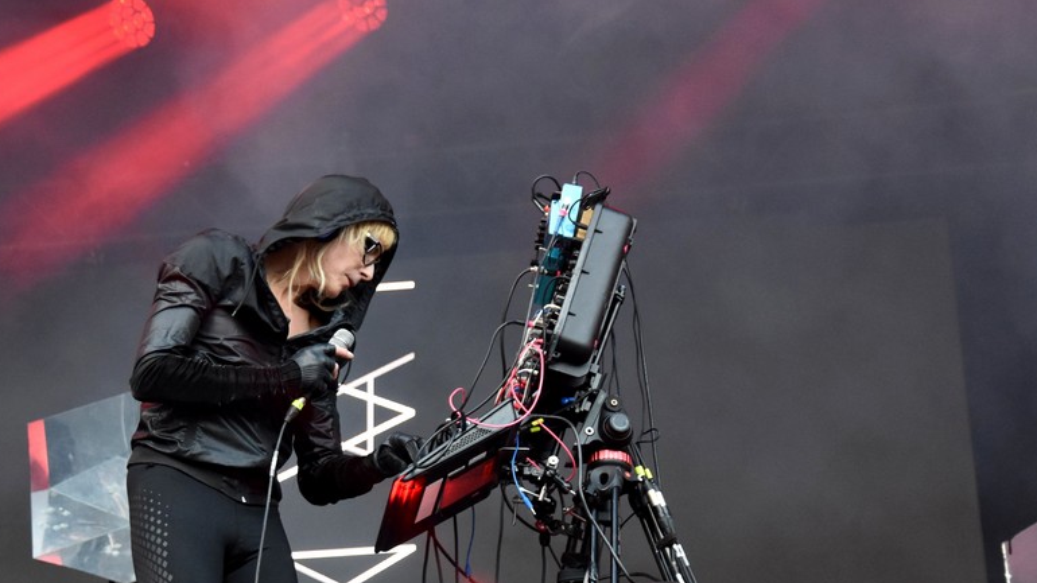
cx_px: 400
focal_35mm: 93
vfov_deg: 13.0
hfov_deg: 22.9
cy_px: 343
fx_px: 2557
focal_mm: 38
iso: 1250
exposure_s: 1/320
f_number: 2.8
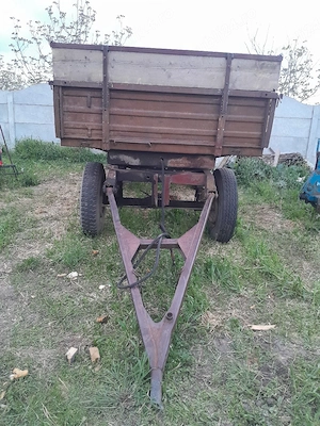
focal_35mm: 26
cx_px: 160
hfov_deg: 53.1
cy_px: 213
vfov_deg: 67.3
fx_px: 320
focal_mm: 3.98
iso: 500
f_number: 1.8
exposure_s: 1/33
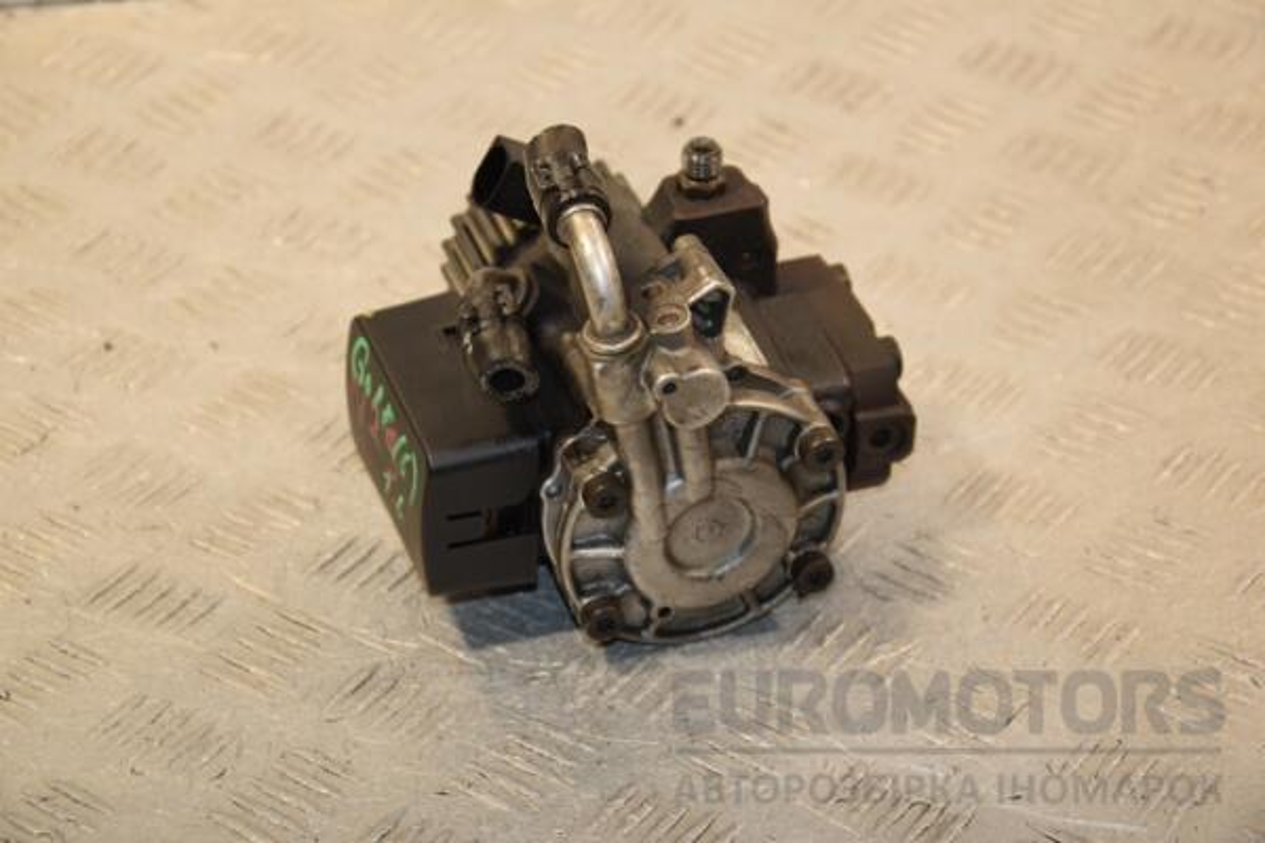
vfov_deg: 13.8
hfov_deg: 20.6
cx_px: 632
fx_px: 3478
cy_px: 422
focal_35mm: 99
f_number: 6.3
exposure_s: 1/200
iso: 800
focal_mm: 66
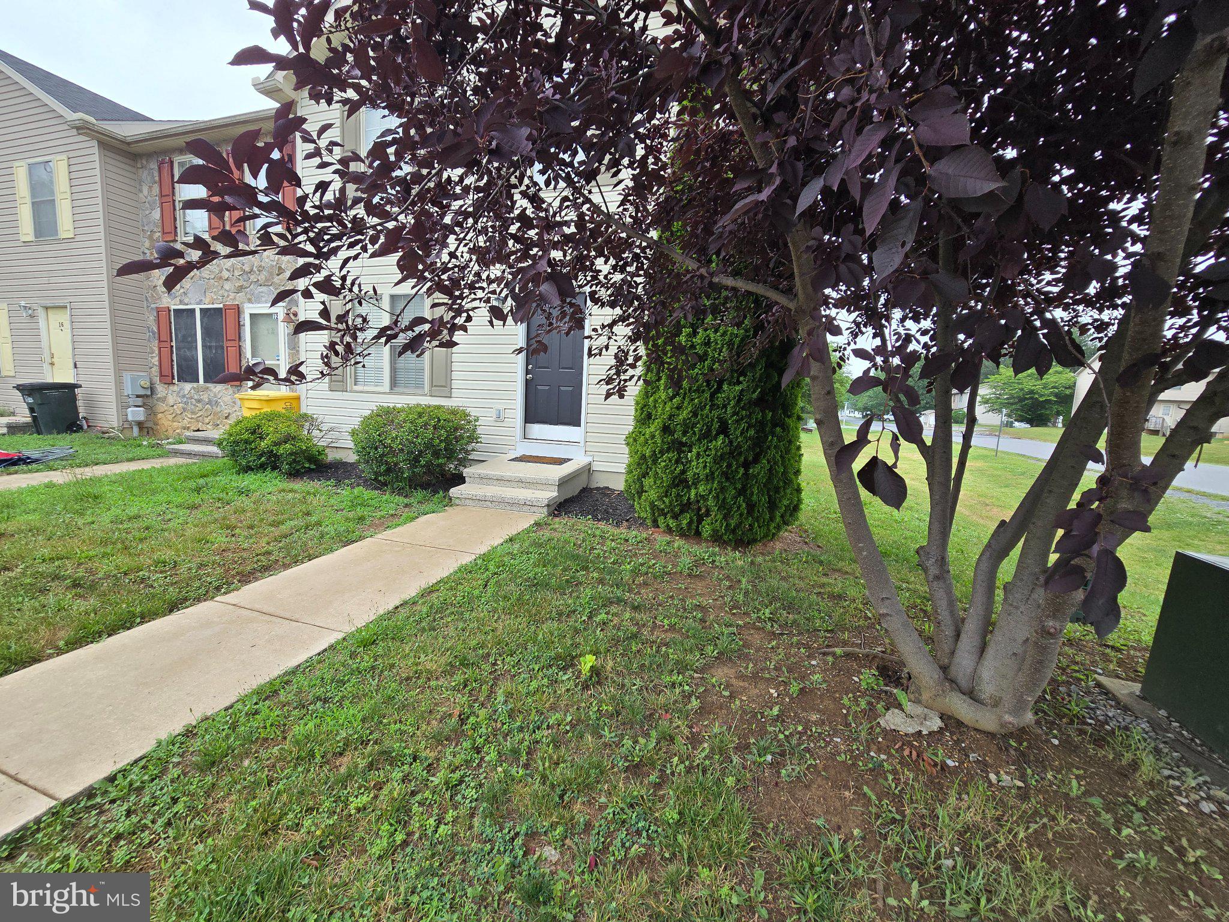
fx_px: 462
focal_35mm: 13
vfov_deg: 89.9
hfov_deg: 106.2
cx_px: 614
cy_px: 461
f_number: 2.2
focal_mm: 2.2
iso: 50
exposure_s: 1/428
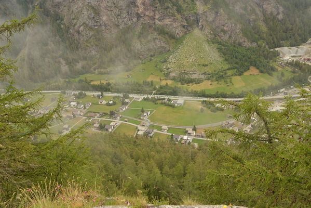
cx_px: 156
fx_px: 268
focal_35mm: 31
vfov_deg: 42.4
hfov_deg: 60.3
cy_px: 104
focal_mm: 31
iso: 2000
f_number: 10
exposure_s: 1/640
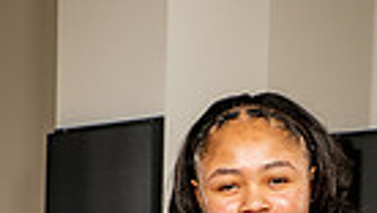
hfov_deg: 10.9
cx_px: 254
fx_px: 1982
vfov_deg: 5.9
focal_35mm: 198
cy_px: 527
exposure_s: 1/500
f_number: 8
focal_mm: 58
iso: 250
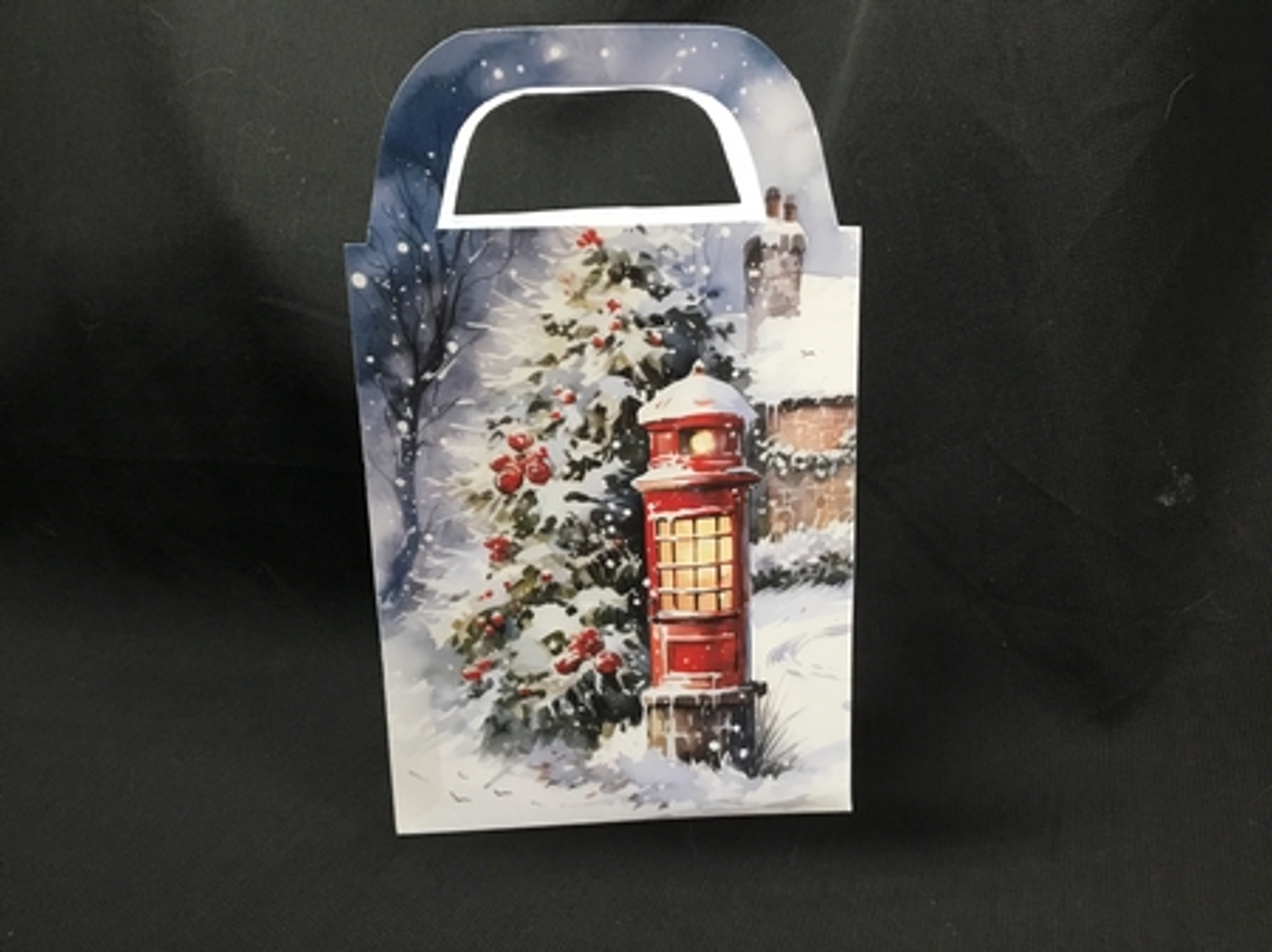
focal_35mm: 31
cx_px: 636
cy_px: 476
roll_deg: +0.7
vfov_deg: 45.4
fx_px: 1139
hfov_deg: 58.4
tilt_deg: -14.8
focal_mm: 3.3
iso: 160
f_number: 2.4
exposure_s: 1/33
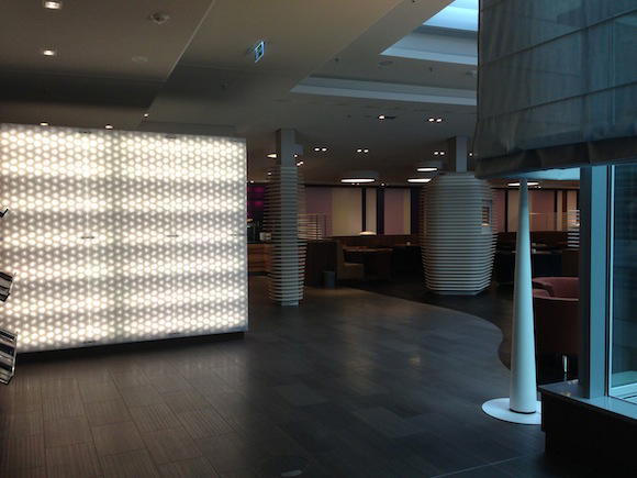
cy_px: 239
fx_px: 607
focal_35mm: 33
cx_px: 318
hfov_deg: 55.4
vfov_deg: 42.9
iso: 80
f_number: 2.4
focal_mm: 4.13
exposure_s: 1/120
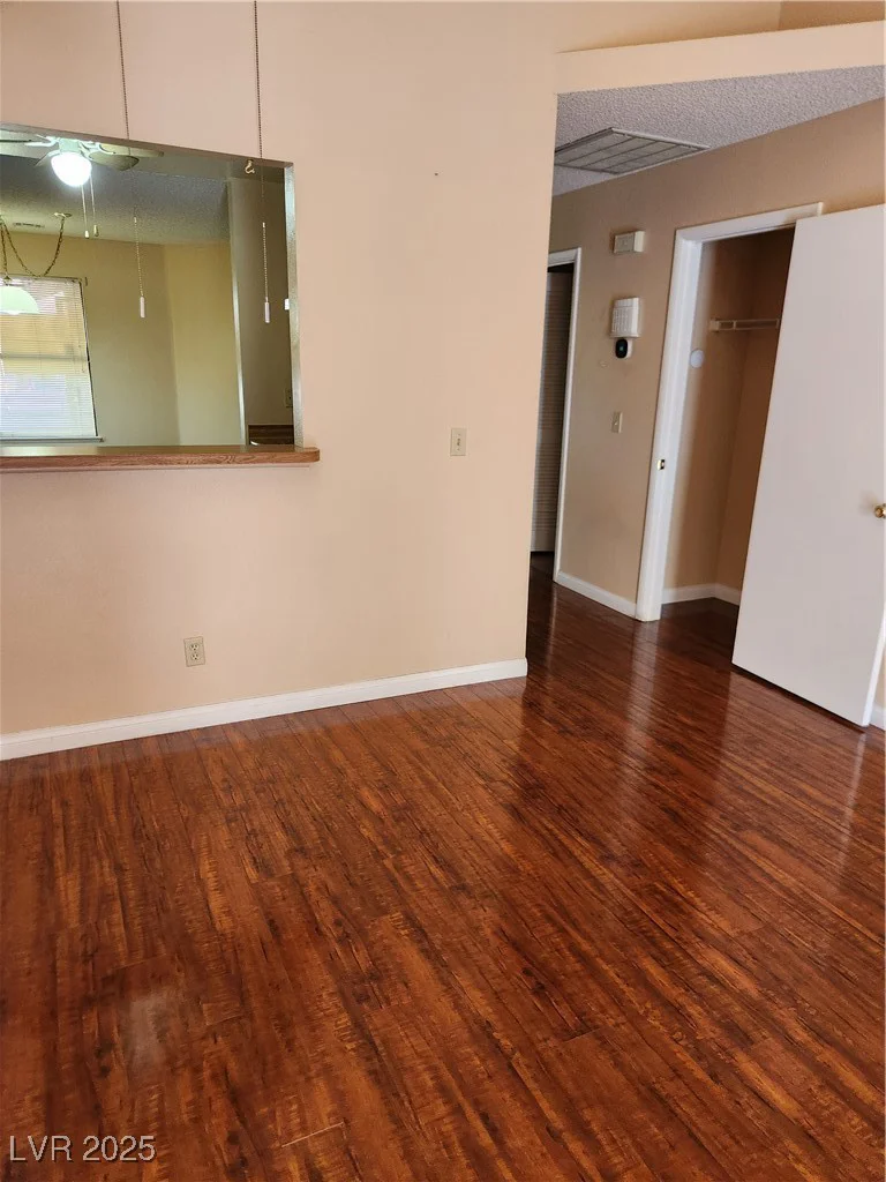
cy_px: 591
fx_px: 785
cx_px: 443
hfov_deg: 58.9
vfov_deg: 73.9
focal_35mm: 23
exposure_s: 1/120
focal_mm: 5.4
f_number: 1.8
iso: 400
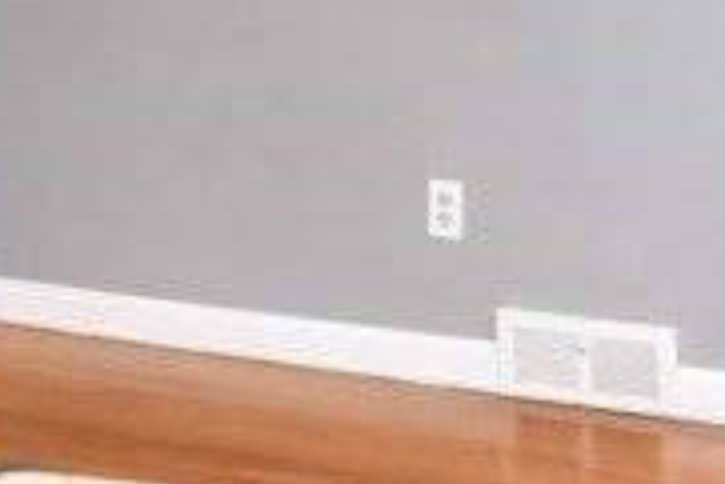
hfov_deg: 23.5
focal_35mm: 85
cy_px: -214
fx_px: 1713
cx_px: 136
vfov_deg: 15.1
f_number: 8
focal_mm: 10
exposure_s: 1/30
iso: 500
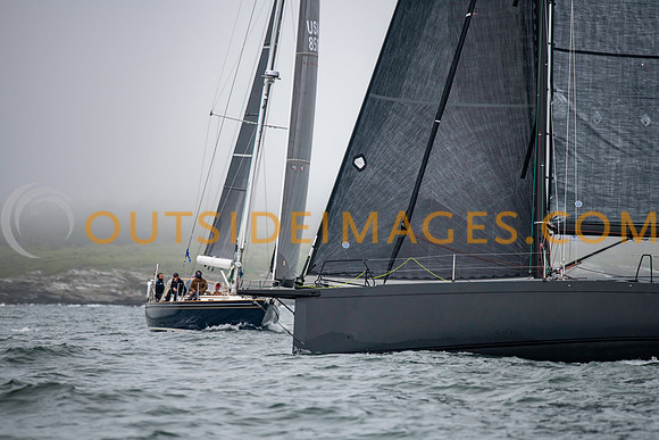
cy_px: 220
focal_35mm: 308
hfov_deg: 6.7
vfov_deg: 4.5
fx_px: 5640
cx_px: 330
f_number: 4
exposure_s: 1/2500
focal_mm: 300
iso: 250
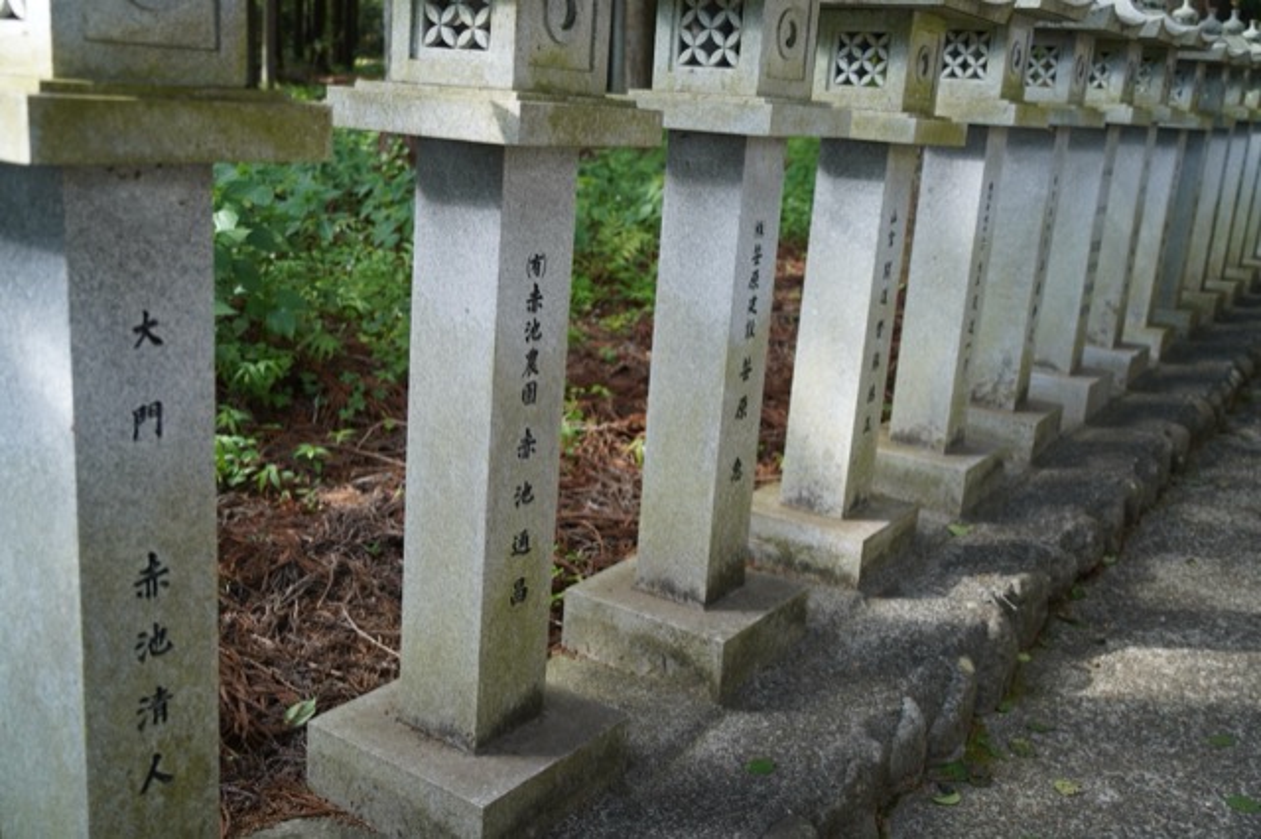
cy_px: 420
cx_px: 630
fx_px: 1190
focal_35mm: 34
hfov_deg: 55.8
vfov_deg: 38.8
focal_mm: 34
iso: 320
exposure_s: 1/160
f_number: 4
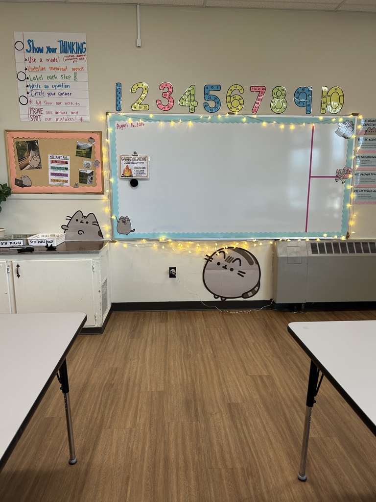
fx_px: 377
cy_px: 251
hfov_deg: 53.1
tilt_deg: -10.6
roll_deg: -0.9
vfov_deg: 67.3
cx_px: 188
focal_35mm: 26
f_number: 1.5
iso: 80
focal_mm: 5.7
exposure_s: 1/62
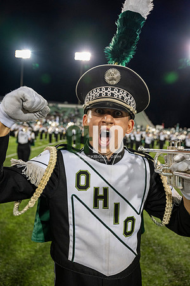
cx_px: 95
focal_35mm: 26
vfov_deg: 69.4
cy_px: 143
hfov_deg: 49.6
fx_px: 206
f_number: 3.2
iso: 1250
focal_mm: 26
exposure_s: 1/500
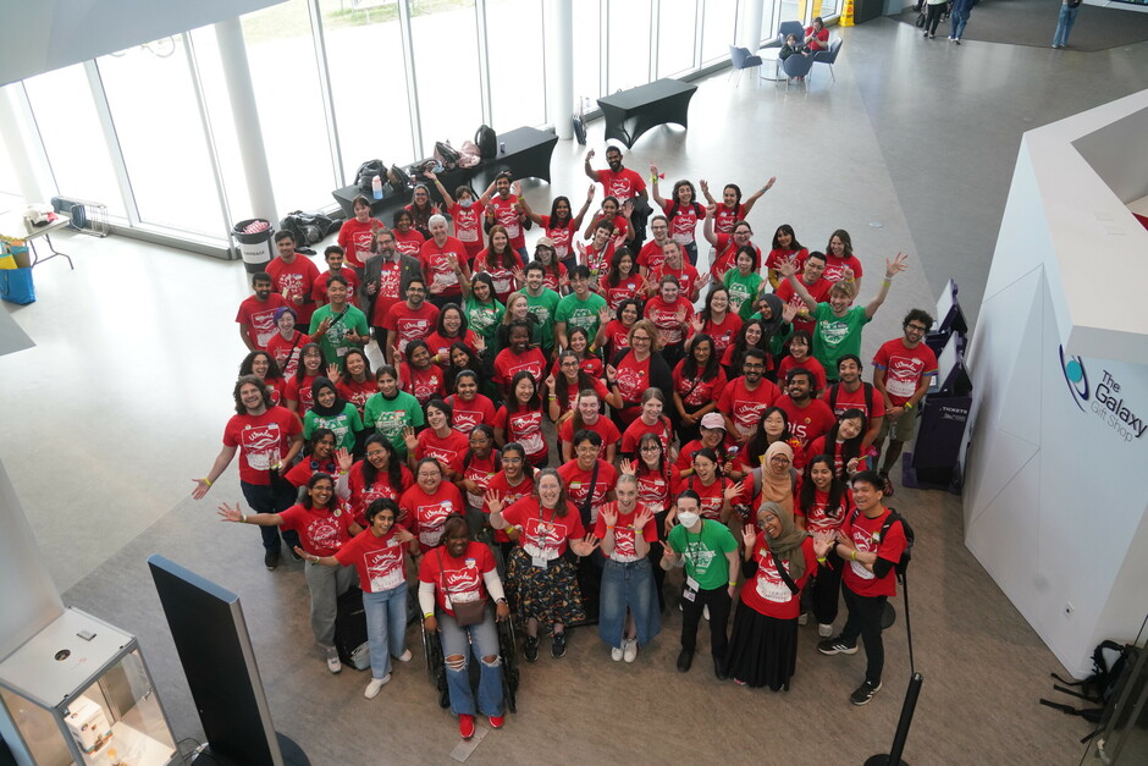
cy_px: 383
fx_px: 957
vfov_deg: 43.6
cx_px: 574
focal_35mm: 30
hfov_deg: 61.9
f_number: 7.1
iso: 2000
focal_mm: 30
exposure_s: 1/125
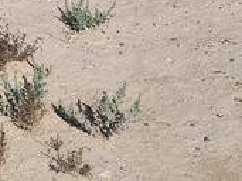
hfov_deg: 13.6
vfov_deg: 9.1
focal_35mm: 138
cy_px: -314
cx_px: -109
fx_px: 964
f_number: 1.8
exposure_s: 1/1978
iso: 12
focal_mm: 6.4
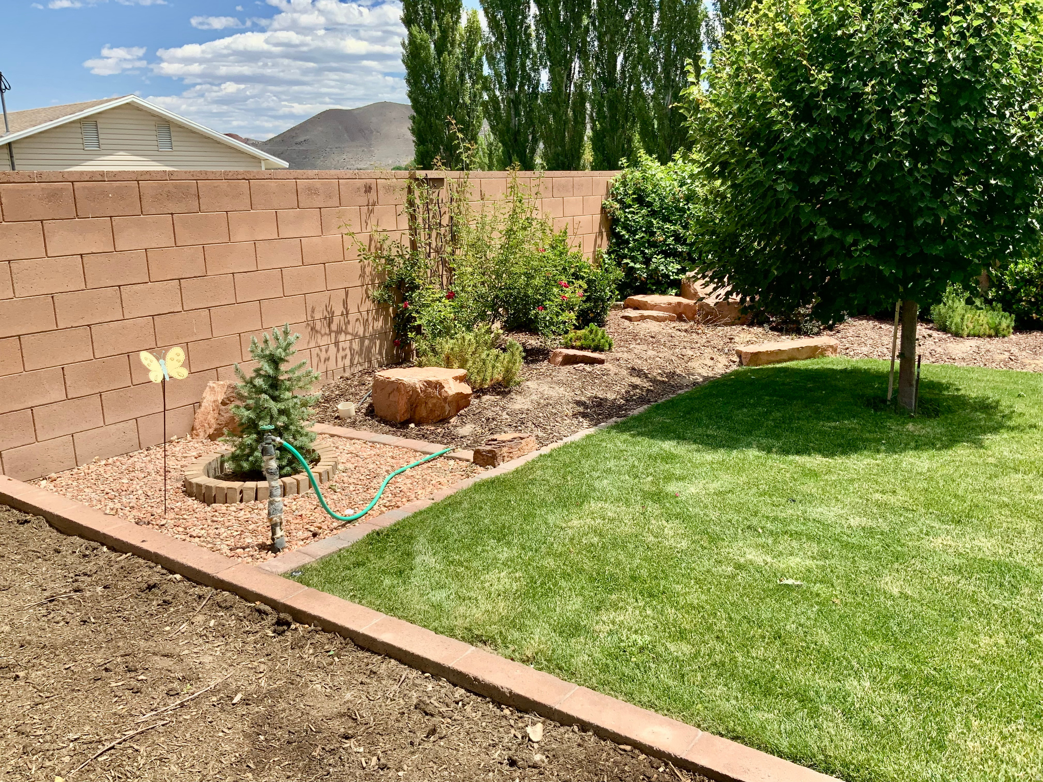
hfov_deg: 61.7
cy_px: 391
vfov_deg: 48.2
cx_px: 522
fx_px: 874
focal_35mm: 29
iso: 16
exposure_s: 1/1577
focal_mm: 3
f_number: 1.8
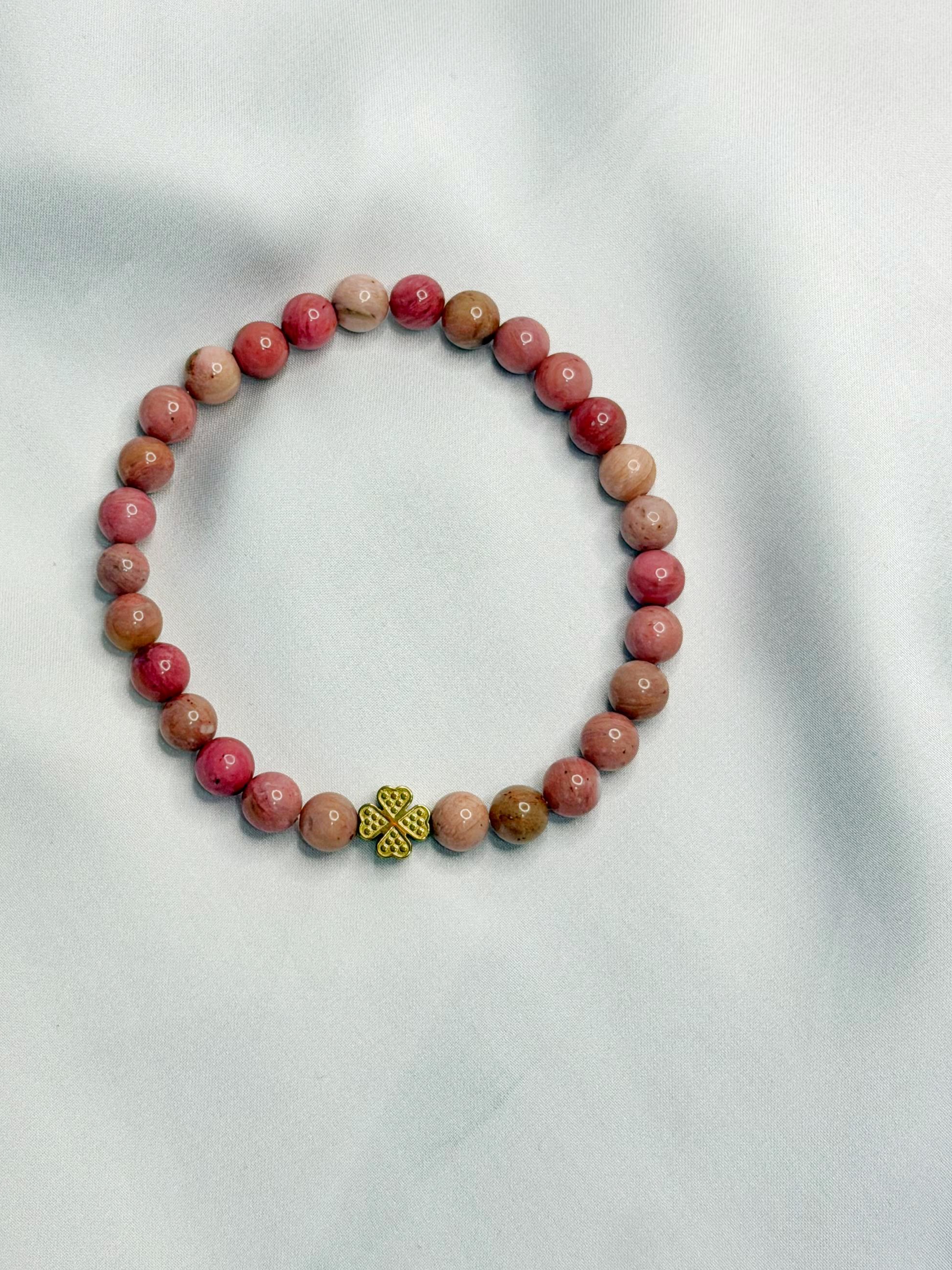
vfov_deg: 26.3
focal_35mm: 74
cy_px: 557
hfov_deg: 19.9
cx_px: 363
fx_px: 2713
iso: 50
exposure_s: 1/100
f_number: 1.78
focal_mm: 6.76
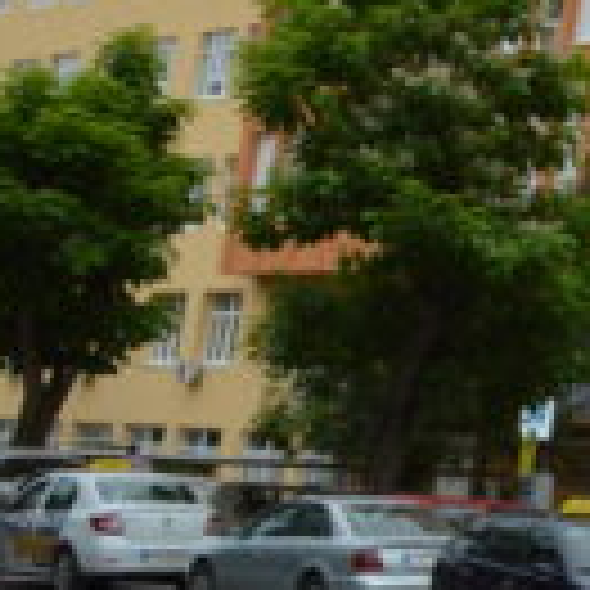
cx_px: 1428
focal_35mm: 134
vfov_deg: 12.6
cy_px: -160
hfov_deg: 11.0
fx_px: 2584
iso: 400
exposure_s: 1/200
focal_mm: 18
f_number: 14
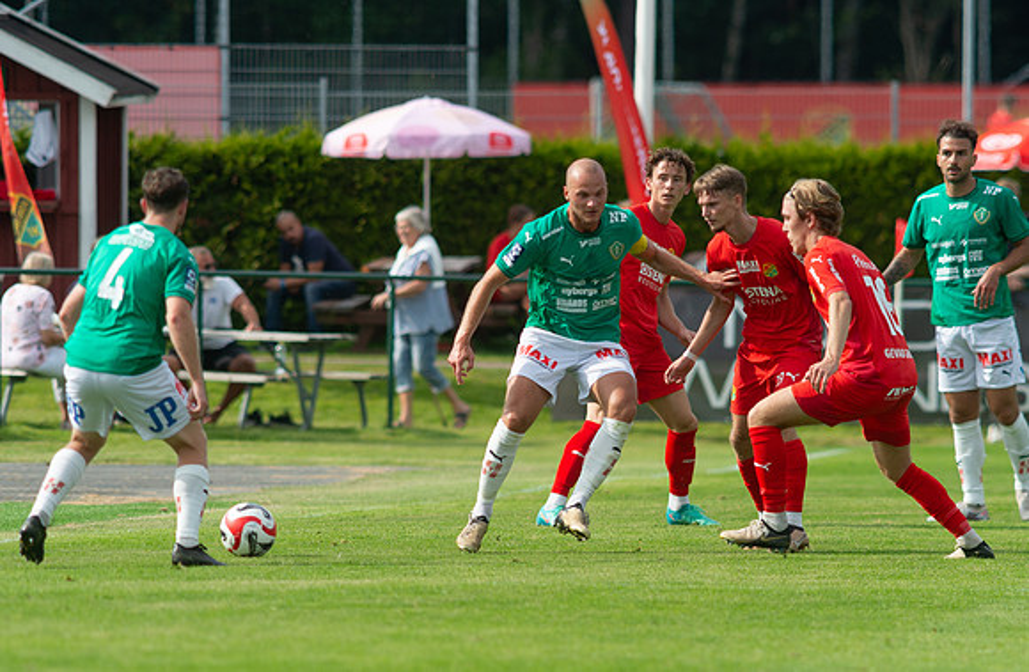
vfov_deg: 2.4
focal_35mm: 567
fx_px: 16100
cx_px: 543
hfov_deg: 3.7
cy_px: 426
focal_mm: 420
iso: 280
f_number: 4.5
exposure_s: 1/1600
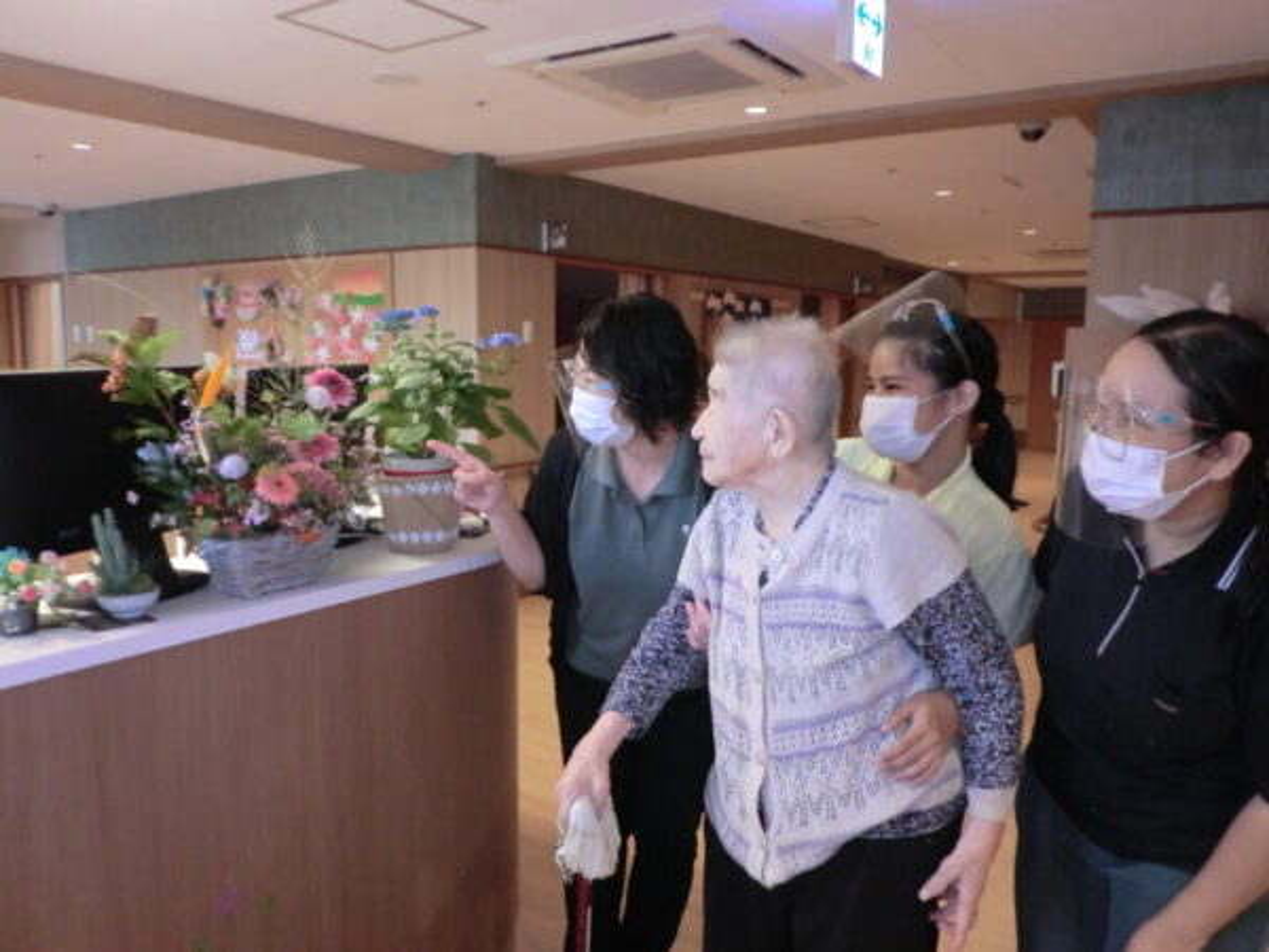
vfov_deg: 53.1
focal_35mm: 26
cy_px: 476
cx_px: 634
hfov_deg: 67.3
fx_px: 953
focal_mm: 4.7
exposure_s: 1/60
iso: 400
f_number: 2.8
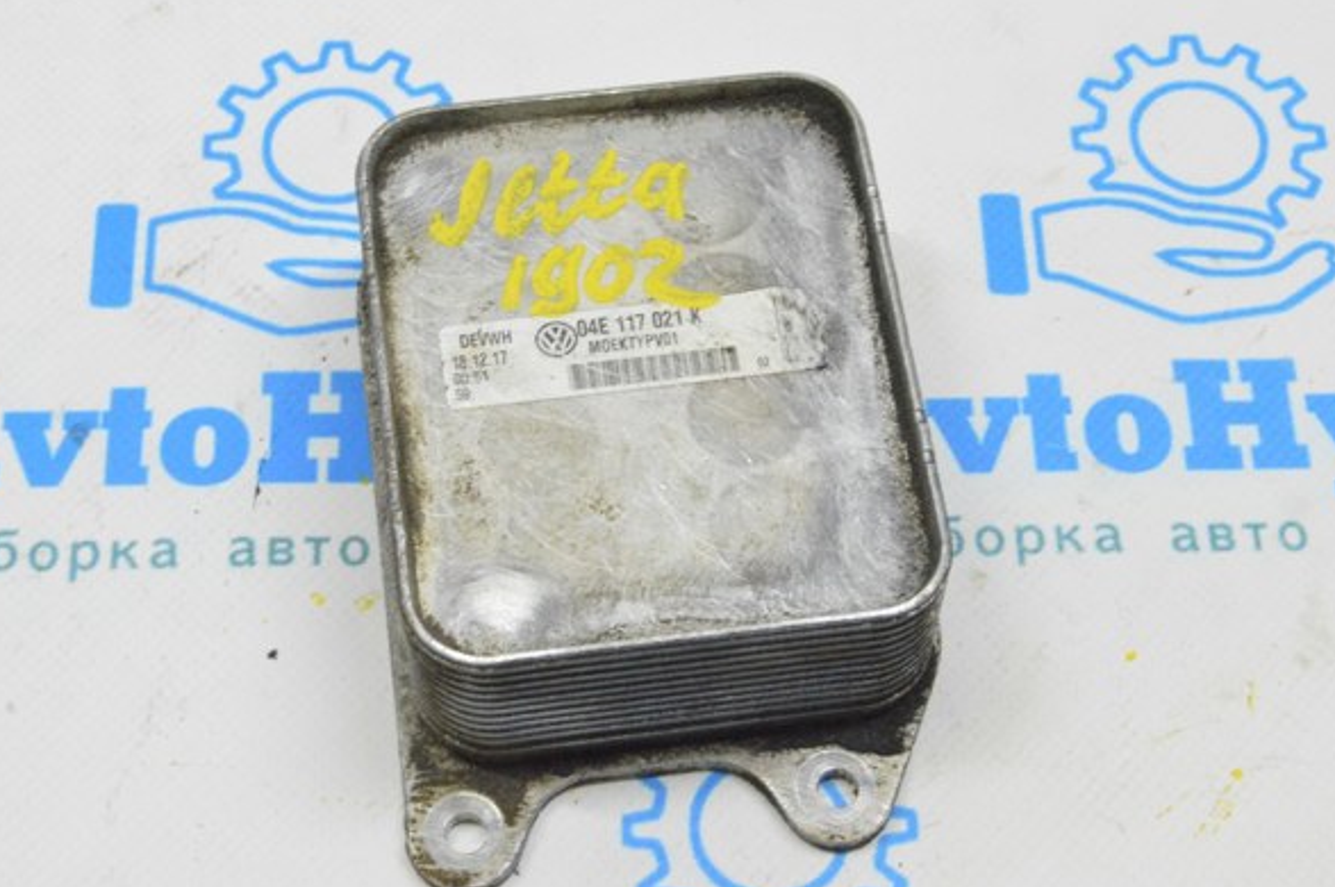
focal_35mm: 74
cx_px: 660
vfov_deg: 18.5
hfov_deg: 27.5
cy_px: 415
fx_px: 2724
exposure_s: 1/20
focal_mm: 45
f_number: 20
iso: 6400
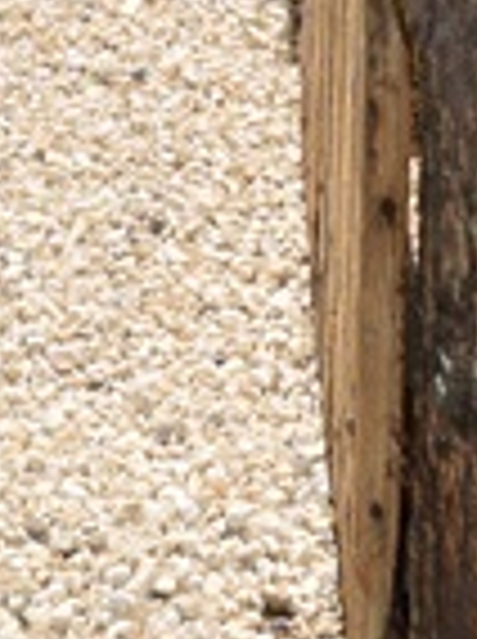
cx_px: -99
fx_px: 2525
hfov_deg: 10.6
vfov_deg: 12.1
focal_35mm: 137
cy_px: -799
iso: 100
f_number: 10
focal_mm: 18
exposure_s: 1/200
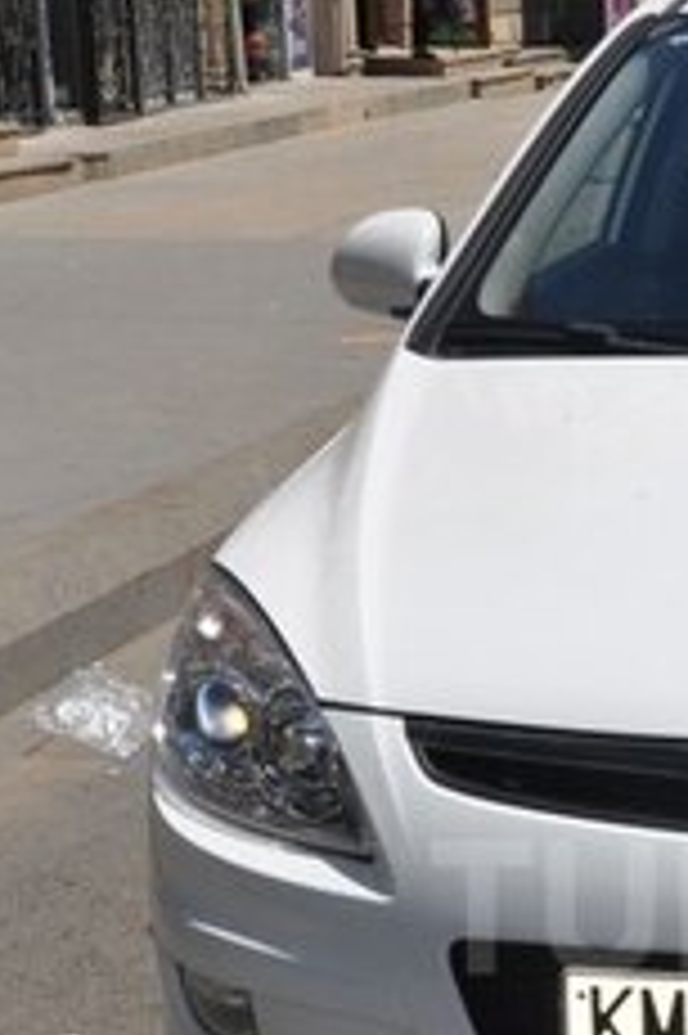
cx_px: 890
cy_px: 909
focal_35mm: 112
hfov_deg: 11.9
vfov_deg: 18.0
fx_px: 3215
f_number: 16
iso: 200
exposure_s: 1/200
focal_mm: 26
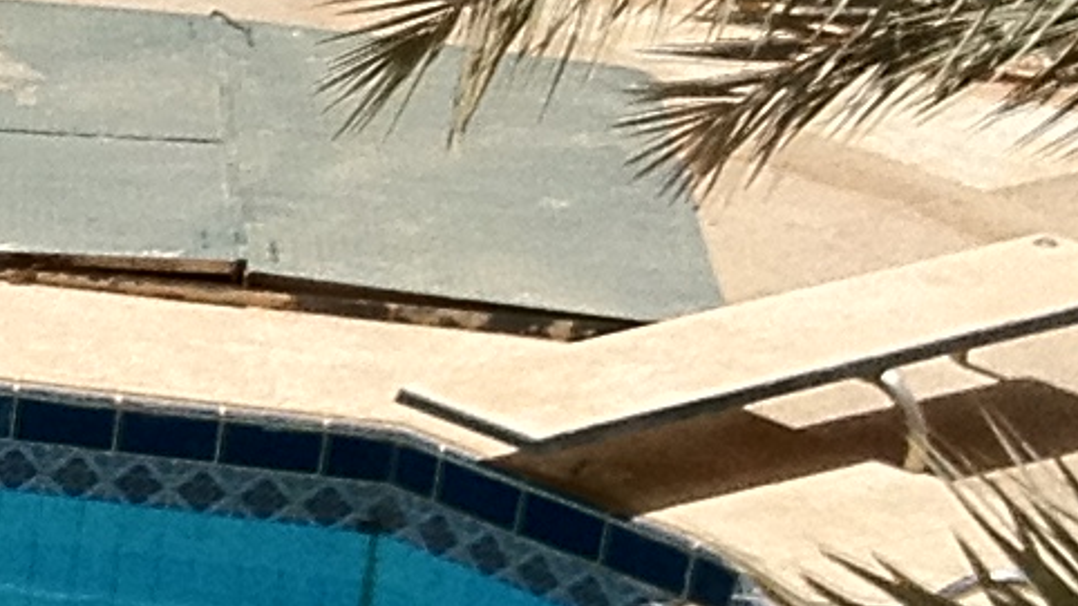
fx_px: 7374
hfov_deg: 7.7
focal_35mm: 258
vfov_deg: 4.7
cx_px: -1686
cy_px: 414
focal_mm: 4.28
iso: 64
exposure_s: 1/3067
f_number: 2.4
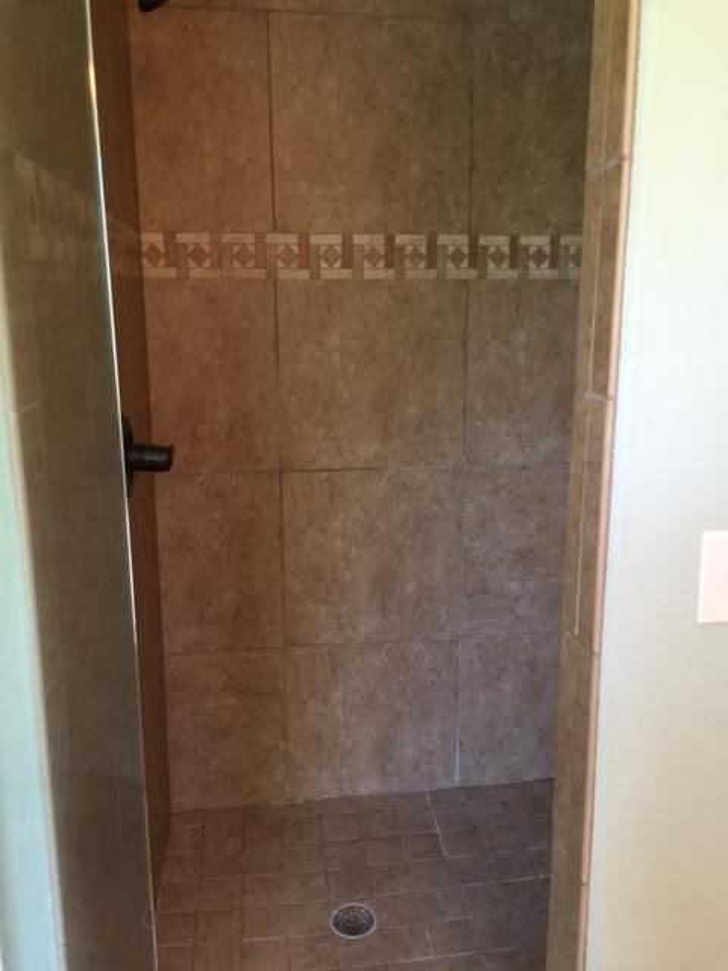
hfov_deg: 48.2
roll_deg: +1.4
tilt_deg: -12.4
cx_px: 364
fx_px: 813
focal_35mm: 29
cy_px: 486
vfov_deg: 61.7
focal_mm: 4.15
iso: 80
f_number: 2.2
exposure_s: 1/15
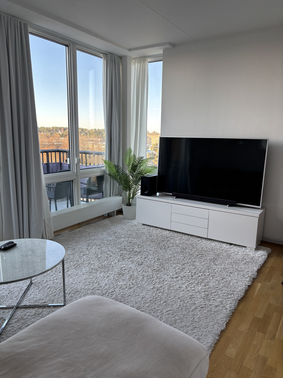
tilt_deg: -11.1
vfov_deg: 67.3
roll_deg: -1.6
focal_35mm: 26
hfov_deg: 53.1
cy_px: 189
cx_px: 142
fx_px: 283
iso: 40
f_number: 1.6
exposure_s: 1/121
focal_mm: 5.96
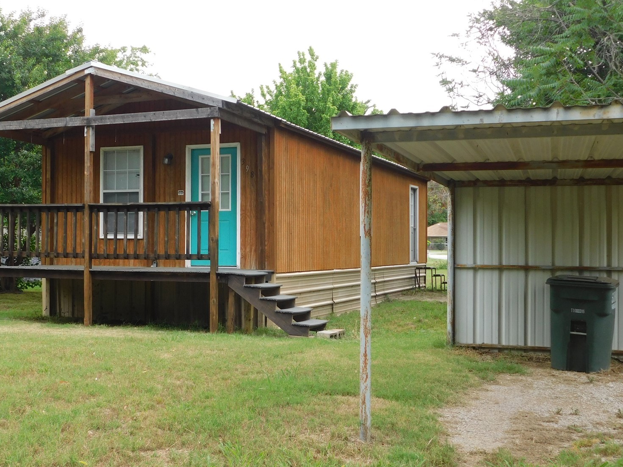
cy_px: 234
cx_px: 251
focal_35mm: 47
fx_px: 846
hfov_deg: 40.3
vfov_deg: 30.9
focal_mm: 6.3
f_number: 3.5
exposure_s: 1/250
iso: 125
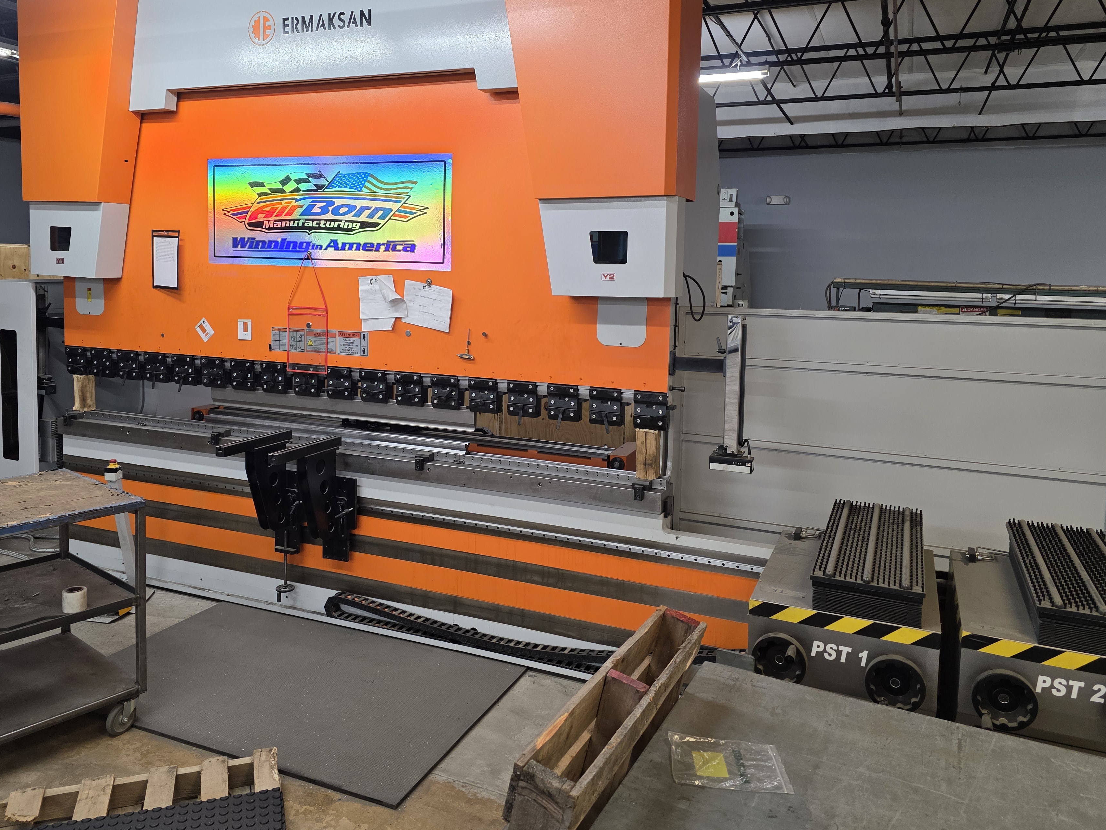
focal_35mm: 27
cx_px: 523
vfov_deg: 51.2
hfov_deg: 65.3
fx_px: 863
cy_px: 354
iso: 250
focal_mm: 6.3
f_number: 1.7
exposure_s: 1/120
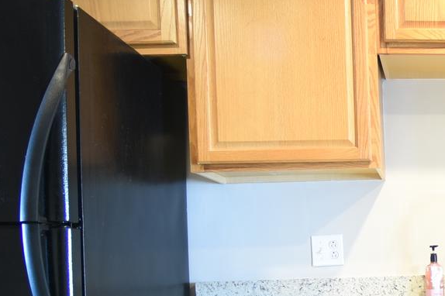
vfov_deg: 25.8
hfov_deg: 32.8
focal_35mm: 50
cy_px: 286
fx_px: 618
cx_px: 530
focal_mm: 14
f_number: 2.8
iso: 100
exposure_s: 1/2.5
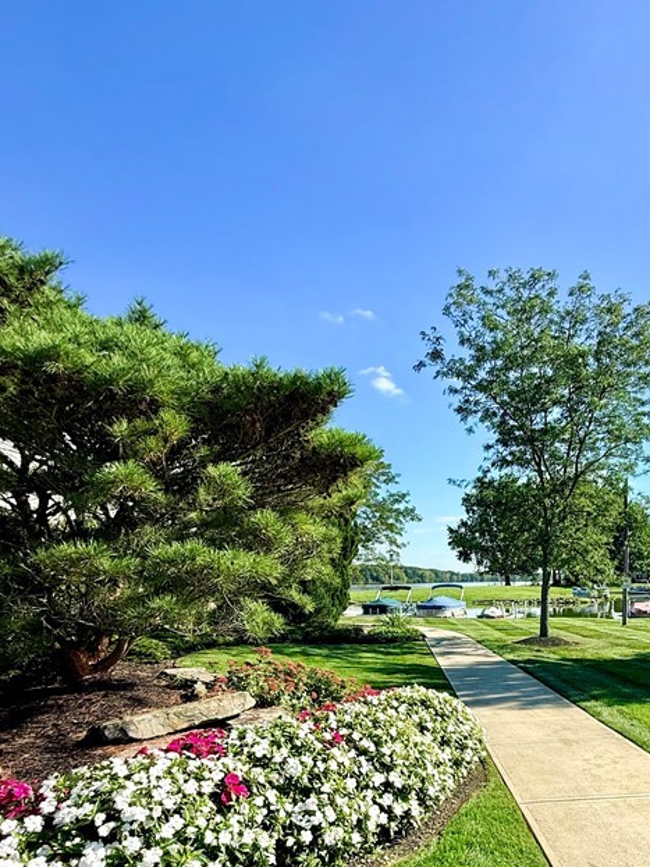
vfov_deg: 70.2
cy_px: 622
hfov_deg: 56.5
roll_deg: +1.0
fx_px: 576
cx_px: 472
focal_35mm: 23
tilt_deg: -4.0
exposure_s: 1/1961
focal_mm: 2.22
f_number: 2.2
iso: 50
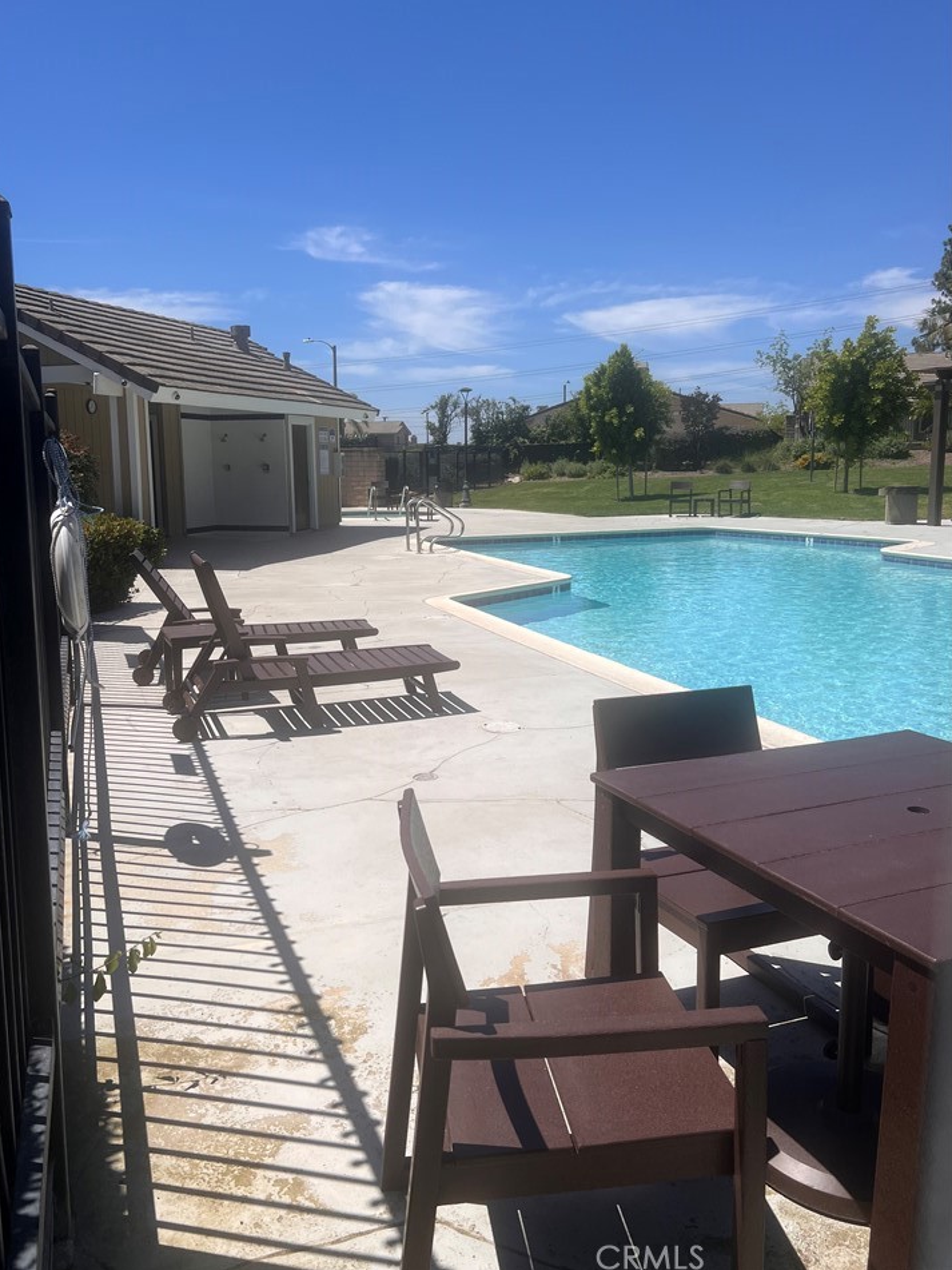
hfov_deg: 49.7
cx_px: 442
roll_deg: +0.7
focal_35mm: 28
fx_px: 1027
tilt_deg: -7.3
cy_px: 593
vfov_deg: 63.4
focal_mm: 5.7
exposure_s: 1/8000
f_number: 1.5
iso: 50
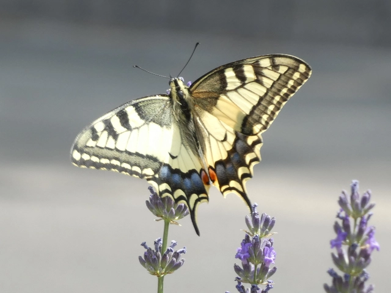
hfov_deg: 5.3
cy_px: 146
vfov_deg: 4.0
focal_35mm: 372
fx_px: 4202
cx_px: 196
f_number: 5.6
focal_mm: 66.7
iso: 80
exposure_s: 1/125
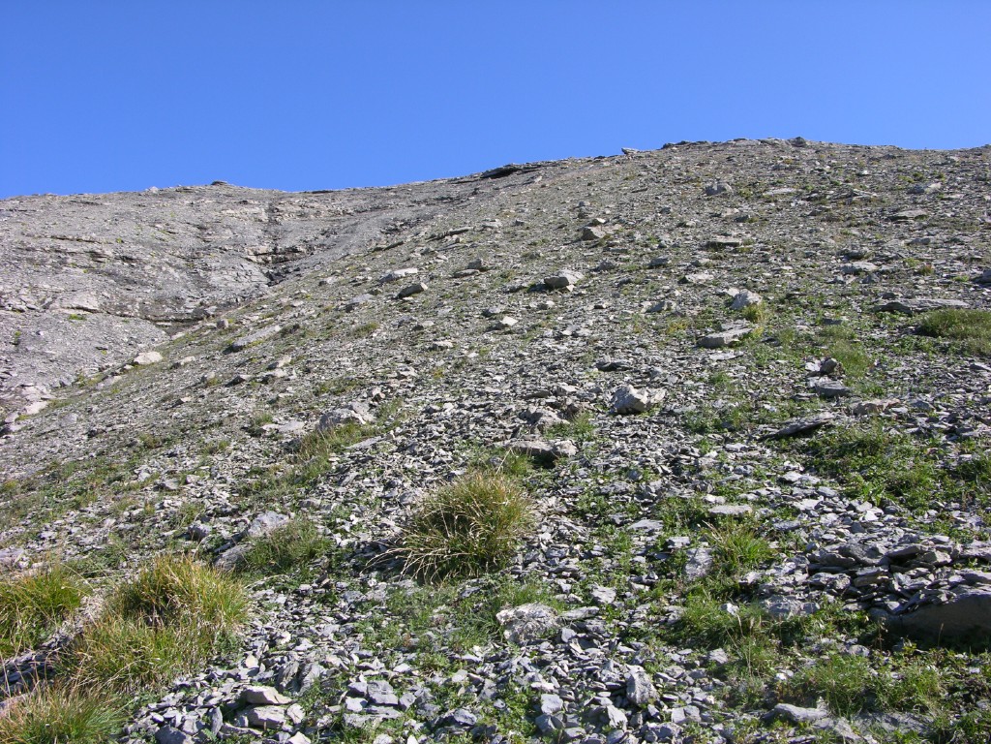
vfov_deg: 40.7
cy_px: 372
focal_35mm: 35
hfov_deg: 52.6
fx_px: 1002
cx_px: 496
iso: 50
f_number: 5
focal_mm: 8.9
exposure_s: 1/163
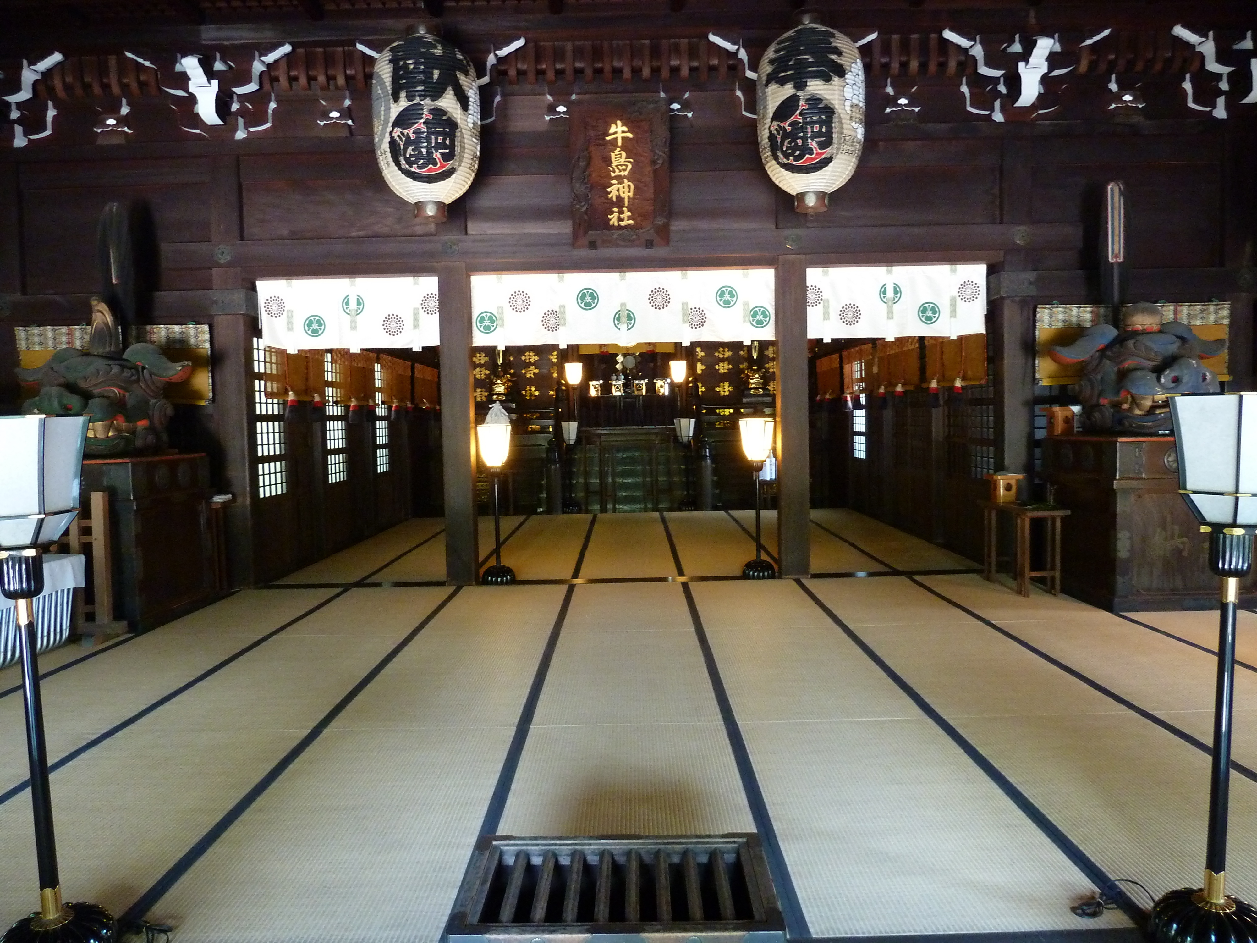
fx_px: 908
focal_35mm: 25
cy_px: 472
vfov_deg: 54.9
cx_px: 628
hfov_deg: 69.4
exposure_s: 1/8
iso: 400
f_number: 3.3
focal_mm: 4.1
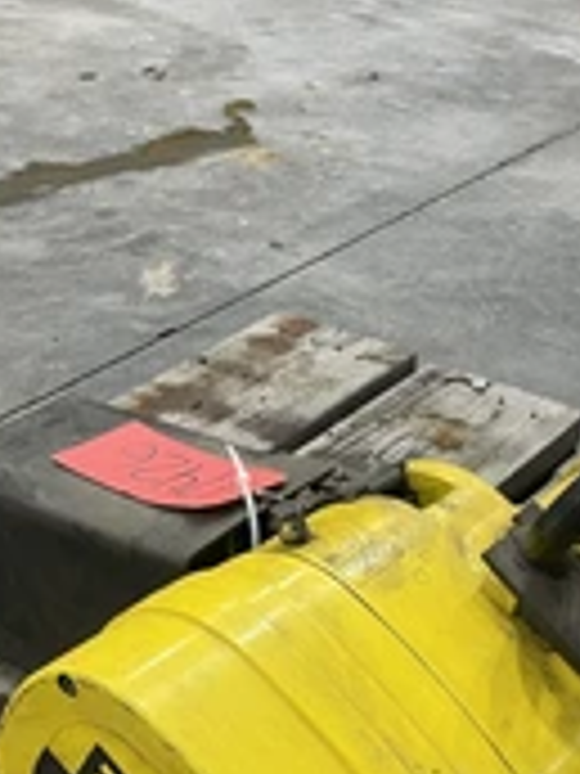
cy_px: 747
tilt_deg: -40.2
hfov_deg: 25.2
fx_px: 1296
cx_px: 283
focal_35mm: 58
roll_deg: -1.7
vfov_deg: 31.1
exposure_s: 1/60
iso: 250
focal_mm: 5.1
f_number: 1.6
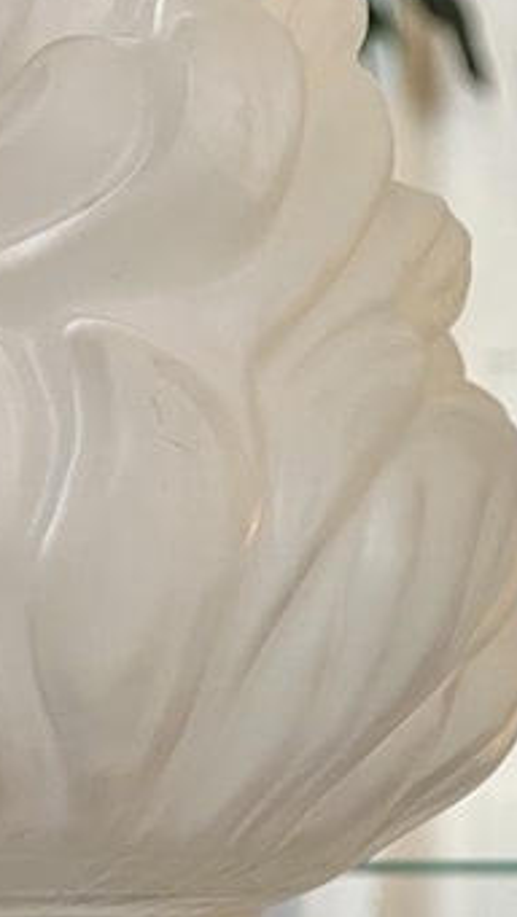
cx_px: 1015
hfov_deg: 12.6
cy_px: 627
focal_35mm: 85
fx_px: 2070
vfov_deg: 24.9
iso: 320
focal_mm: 5.7
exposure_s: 1/50
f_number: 1.5
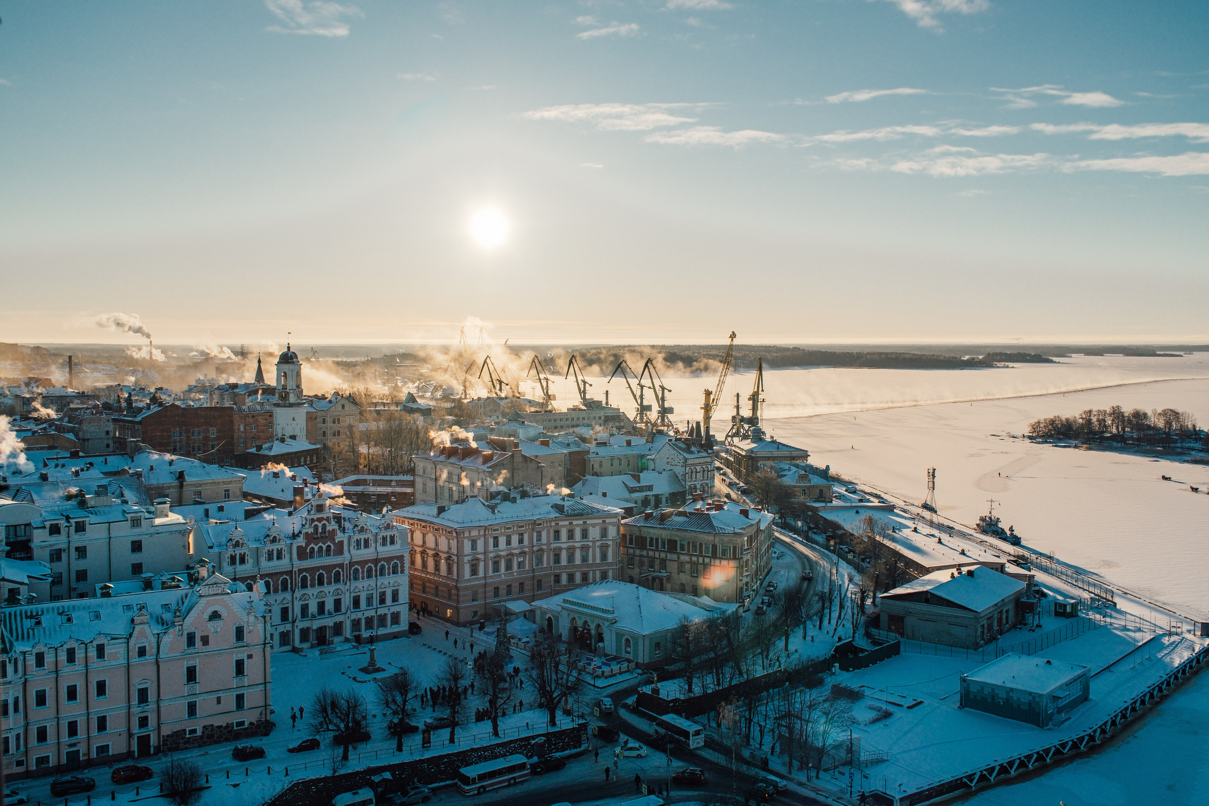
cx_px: 604
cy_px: 403
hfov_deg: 55.7
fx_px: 1144
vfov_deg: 38.8
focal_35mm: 34
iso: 320
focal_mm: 22.4
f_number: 5
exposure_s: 1/800
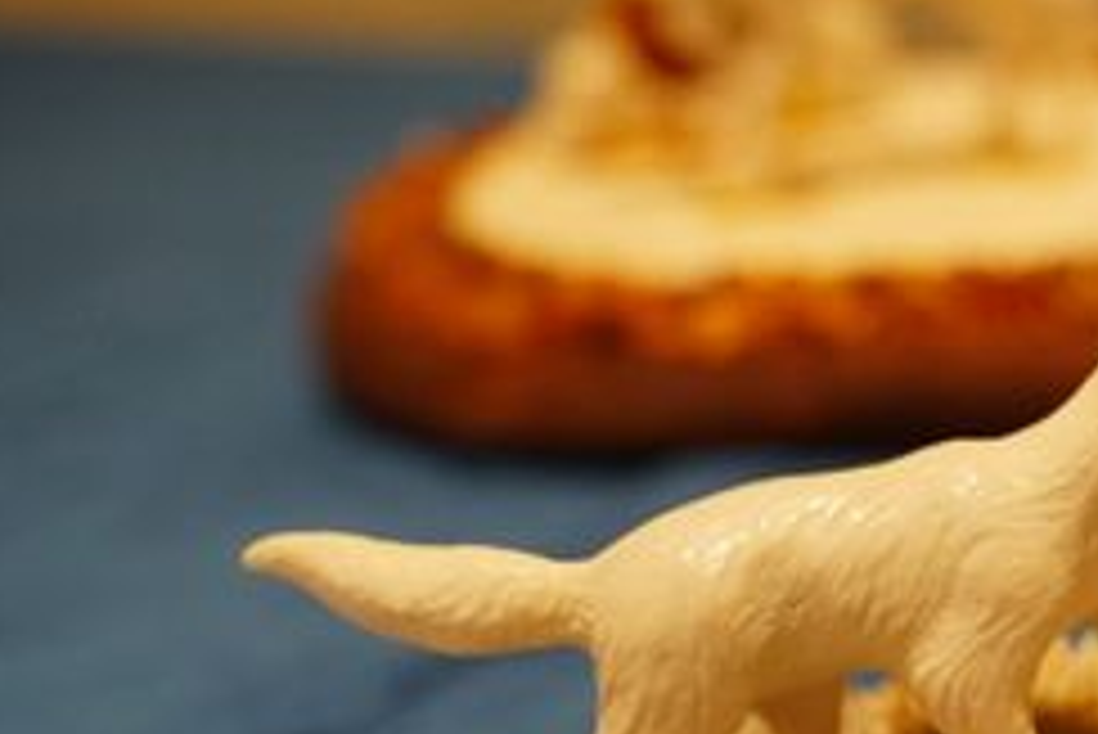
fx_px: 3754
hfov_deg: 15.7
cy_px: 748
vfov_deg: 11.0
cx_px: 1469
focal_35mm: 123
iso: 1600
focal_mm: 43
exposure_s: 1/125
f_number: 4
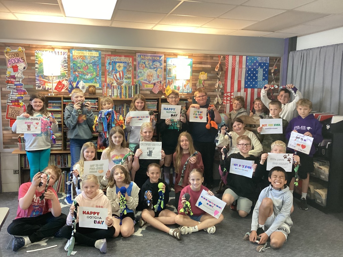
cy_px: 128
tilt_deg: -7.5
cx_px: 172
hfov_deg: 58.4
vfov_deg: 45.4
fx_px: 307
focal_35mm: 31
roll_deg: +0.3
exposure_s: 1/30
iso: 400
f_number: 2.4
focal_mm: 3.3
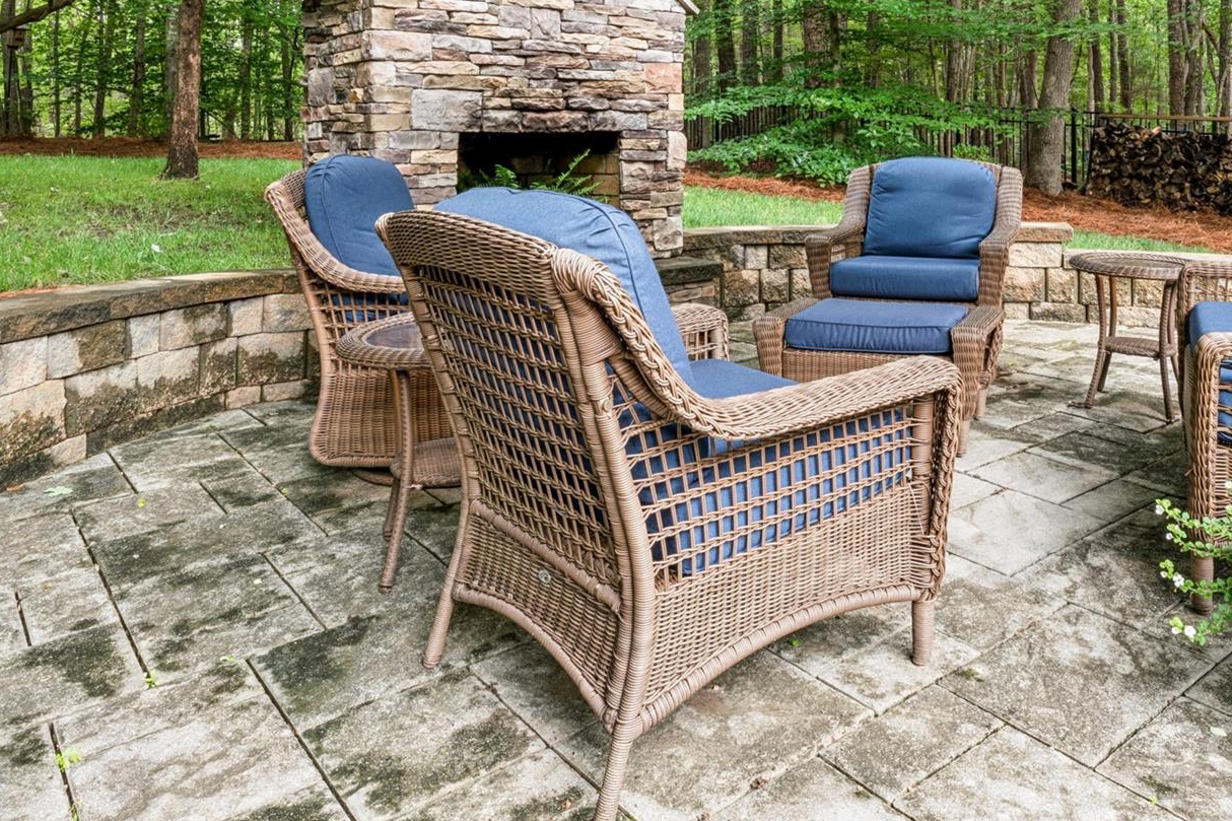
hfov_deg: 64.7
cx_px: 726
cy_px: 133
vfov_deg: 43.4
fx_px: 964
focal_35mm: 28
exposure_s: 3.2
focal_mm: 16.7
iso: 100
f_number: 22
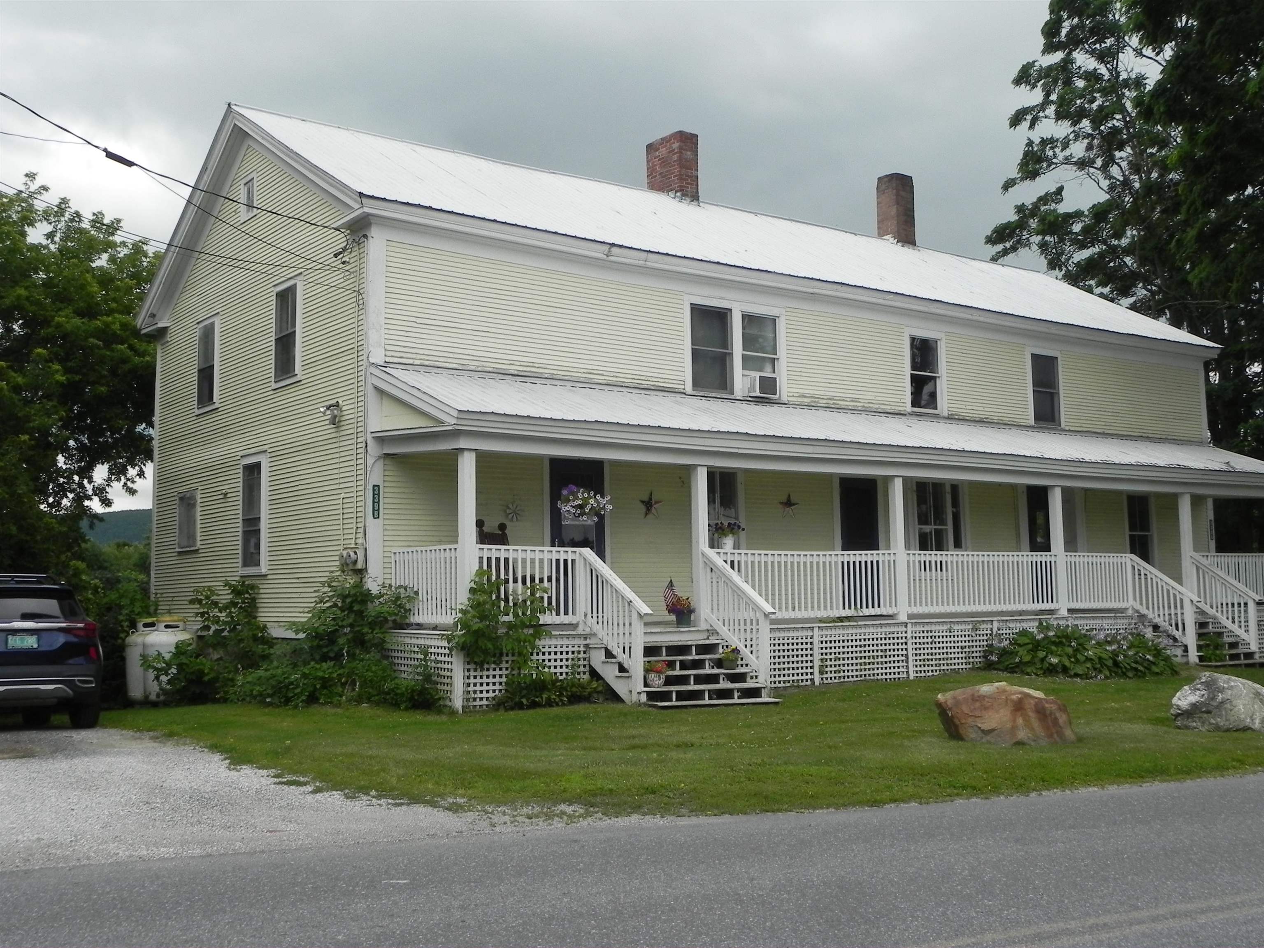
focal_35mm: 37
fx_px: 1351
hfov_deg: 50.1
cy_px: 474
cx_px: 632
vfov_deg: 38.7
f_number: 6.3
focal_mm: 6.6
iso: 160
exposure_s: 1/350
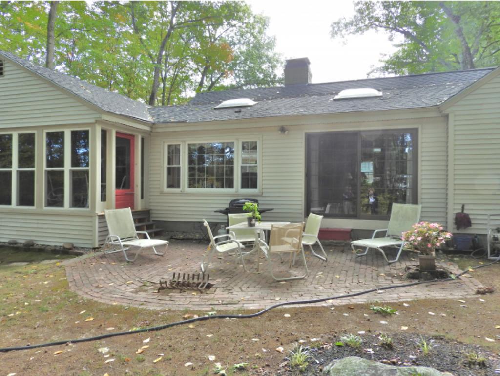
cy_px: 188
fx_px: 347
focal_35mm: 24
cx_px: 250
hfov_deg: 71.6
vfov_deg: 56.9
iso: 100
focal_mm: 4.3
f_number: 3.3
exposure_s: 1/125
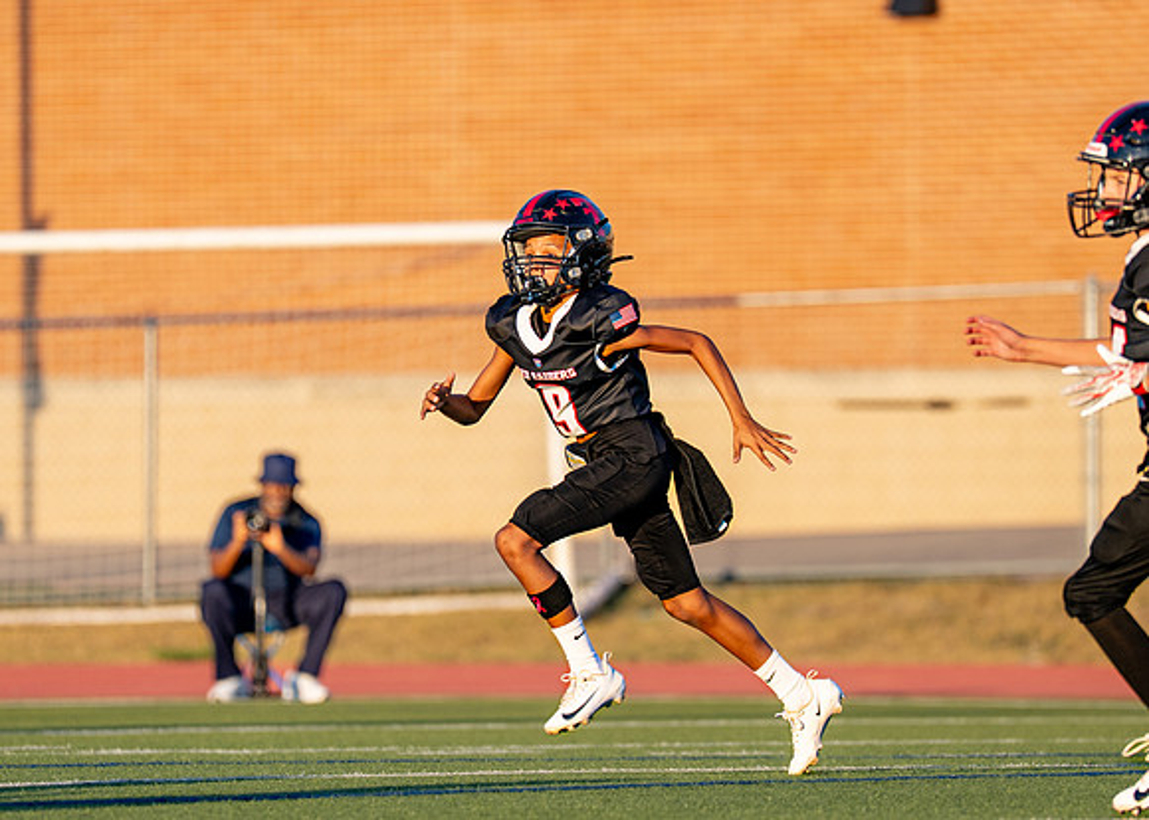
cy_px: 407
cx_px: 608
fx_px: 14179
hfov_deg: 4.6
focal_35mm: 435
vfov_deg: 3.3
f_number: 2.8
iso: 100
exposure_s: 1/1000
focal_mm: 200
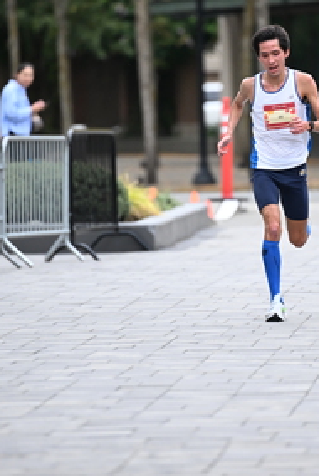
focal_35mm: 387
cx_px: 256
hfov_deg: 3.6
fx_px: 5131
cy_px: 153
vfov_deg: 5.3
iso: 1600
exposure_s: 1/800
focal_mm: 200
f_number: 2.8
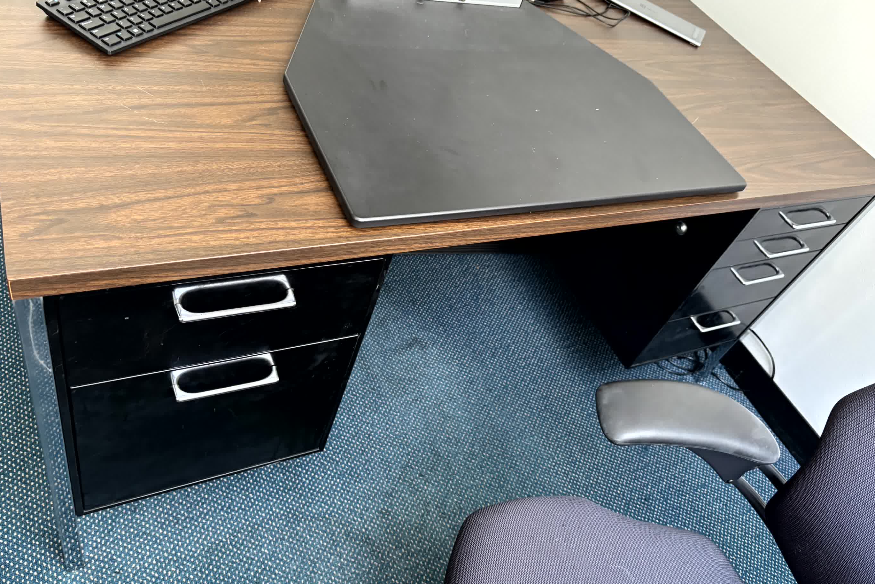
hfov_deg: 65.5
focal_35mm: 28
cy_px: 256
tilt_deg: -43.4
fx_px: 681
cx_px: 436
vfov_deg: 46.3
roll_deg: -23.2
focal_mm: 5.96
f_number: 1.6
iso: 320
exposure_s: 1/60
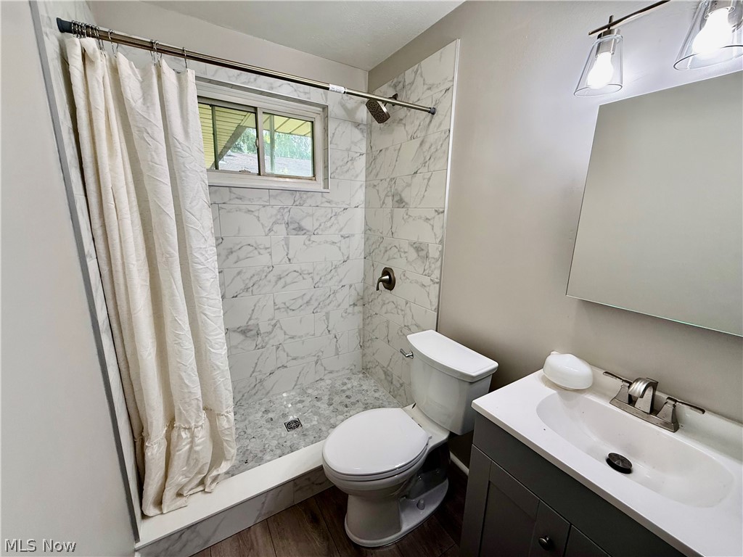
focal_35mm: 14
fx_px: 300
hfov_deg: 102.1
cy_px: 278
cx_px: 372
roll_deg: -0.9
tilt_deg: -12.3
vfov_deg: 85.7
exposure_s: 1/120
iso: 125
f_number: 2.2
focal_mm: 2.22
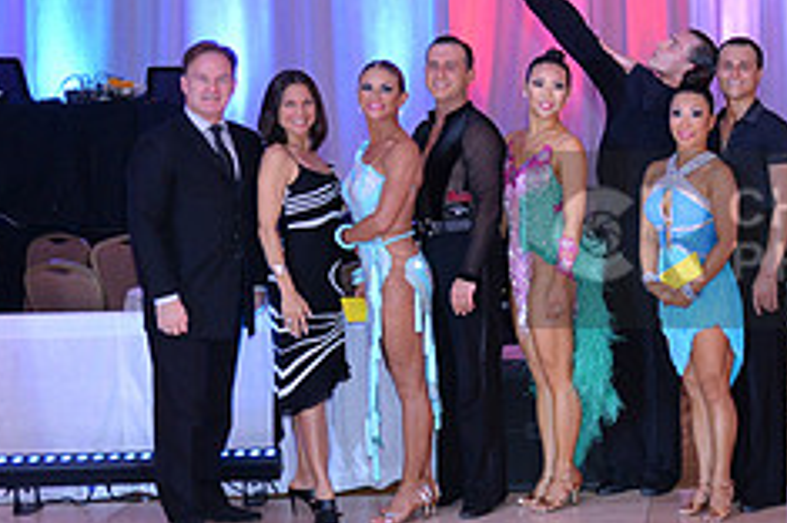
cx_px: 891
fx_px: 1834
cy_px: 240
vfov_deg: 16.2
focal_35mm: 84
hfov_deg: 22.7
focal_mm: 34
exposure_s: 1/250
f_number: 4.5
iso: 2000
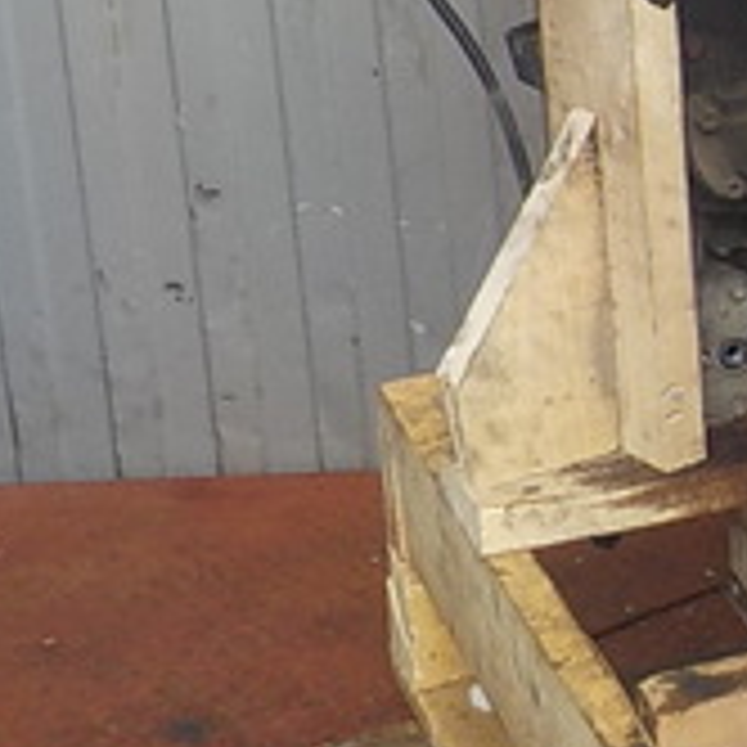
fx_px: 2490
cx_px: 1274
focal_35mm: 102
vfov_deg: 16.7
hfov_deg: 15.1
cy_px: -14
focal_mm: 4.1
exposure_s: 1/30
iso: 125
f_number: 3.3
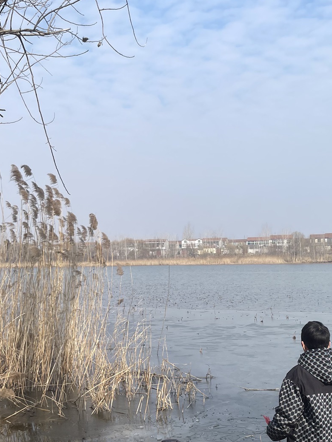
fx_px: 639
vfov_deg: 37.9
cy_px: 277
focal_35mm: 50
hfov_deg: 28.9
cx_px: 226
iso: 32
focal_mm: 5.1
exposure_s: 1/3788
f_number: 1.6
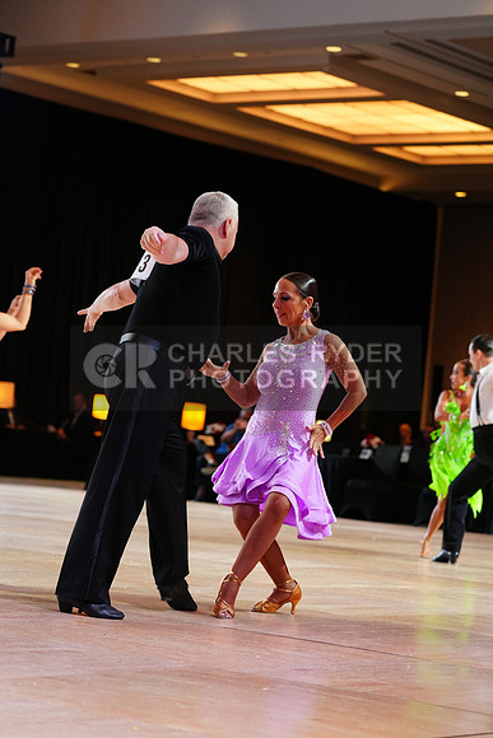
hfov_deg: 14.6
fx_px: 1930
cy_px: 369
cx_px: 246
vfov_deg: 21.7
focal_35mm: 94
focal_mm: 94
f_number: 4
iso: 2500
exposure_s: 1/250
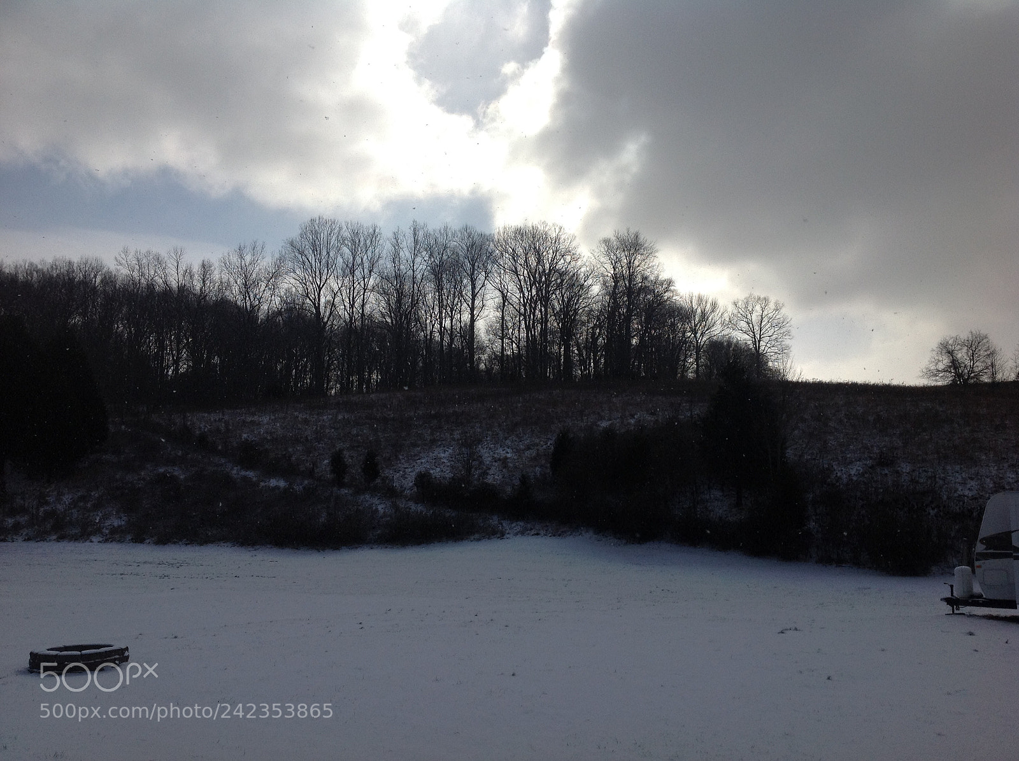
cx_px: 510
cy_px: 380
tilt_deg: +7.7
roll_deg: +0.2
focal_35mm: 35
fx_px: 1029
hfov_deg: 52.7
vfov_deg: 40.6
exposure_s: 1/5051
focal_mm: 4.28
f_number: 2.4
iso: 50
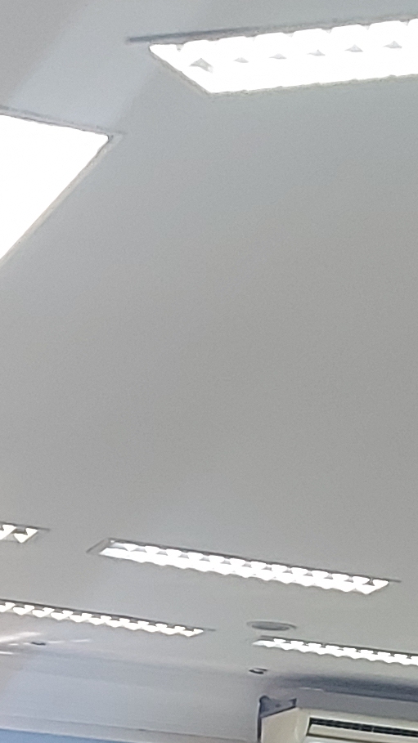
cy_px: 1341
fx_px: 2622
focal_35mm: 133
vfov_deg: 14.2
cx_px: 527
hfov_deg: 9.0
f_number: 1.8
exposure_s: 1/60
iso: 250
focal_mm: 5.23
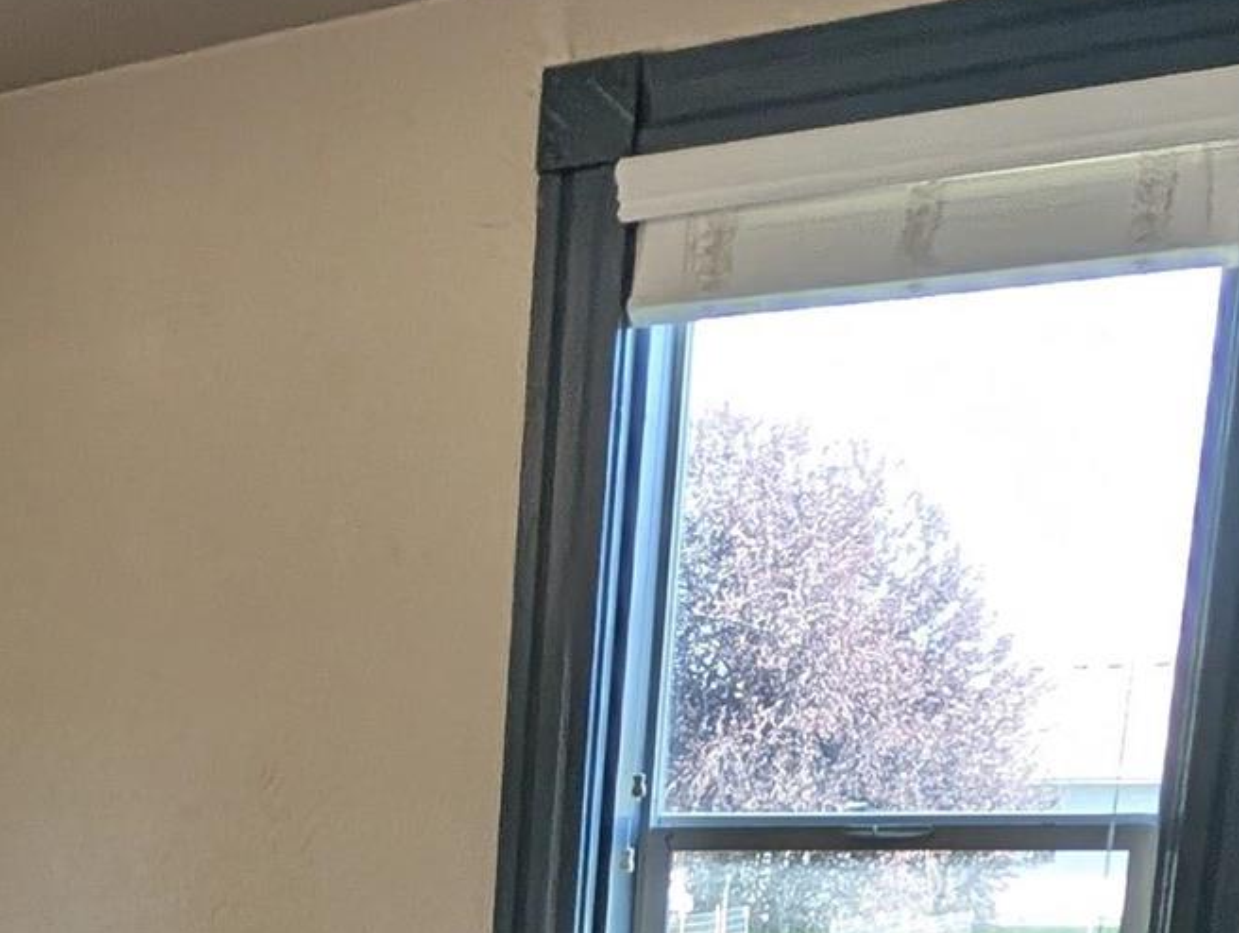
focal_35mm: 56
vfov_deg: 22.3
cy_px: 1333
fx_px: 2007
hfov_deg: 30.6
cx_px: -134
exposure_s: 1/125
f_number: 1.7
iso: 51
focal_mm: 2.02
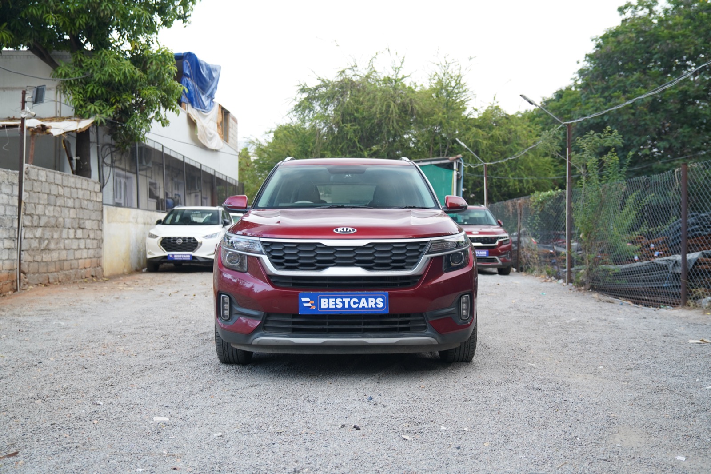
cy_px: 237
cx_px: 356
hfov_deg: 54.4
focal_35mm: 35
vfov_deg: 37.8
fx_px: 691
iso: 500
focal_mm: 35
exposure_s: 1/125
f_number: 2.8
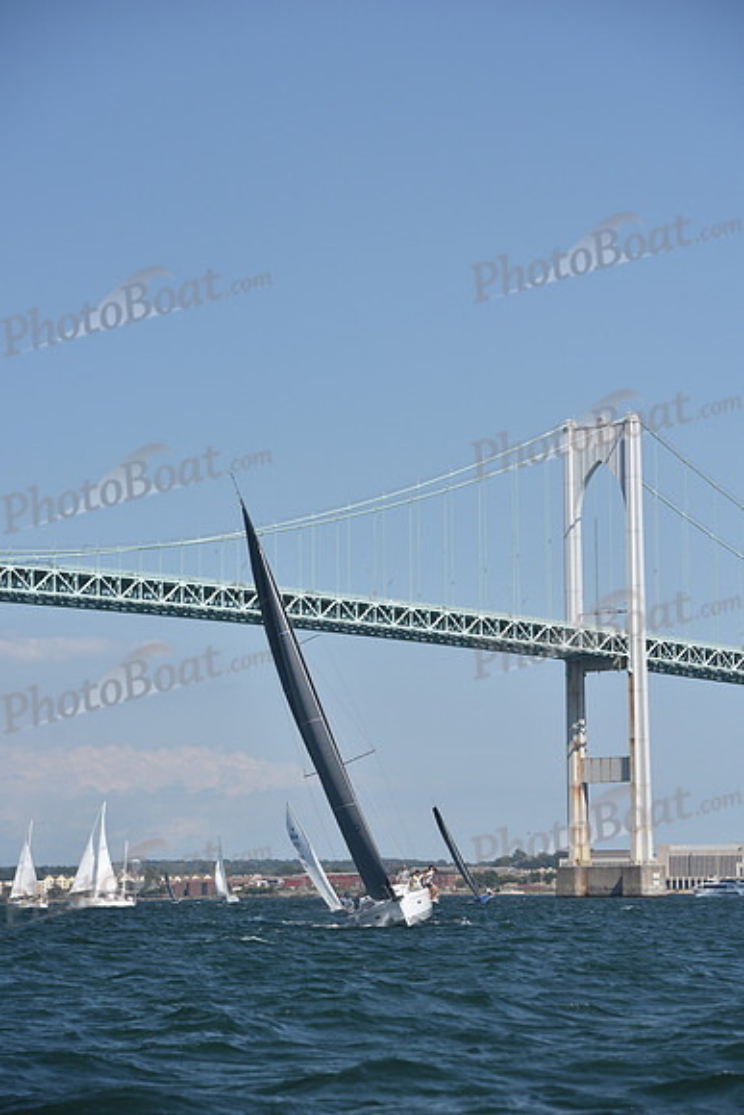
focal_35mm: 112
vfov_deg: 18.3
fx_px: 3470
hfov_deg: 12.2
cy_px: 558
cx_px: 372
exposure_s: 1/1000
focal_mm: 112
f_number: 5.6
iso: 250
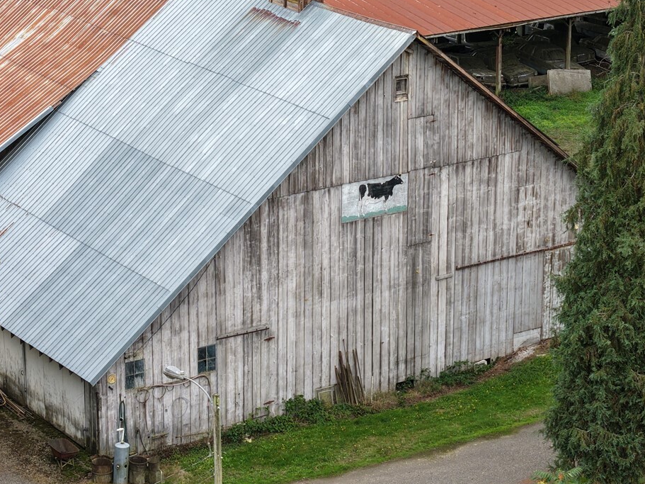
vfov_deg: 12.0
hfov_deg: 16.0
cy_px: 64
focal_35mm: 123
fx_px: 2292
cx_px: 357
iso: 160
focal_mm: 19.35
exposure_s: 1/320
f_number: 2.8
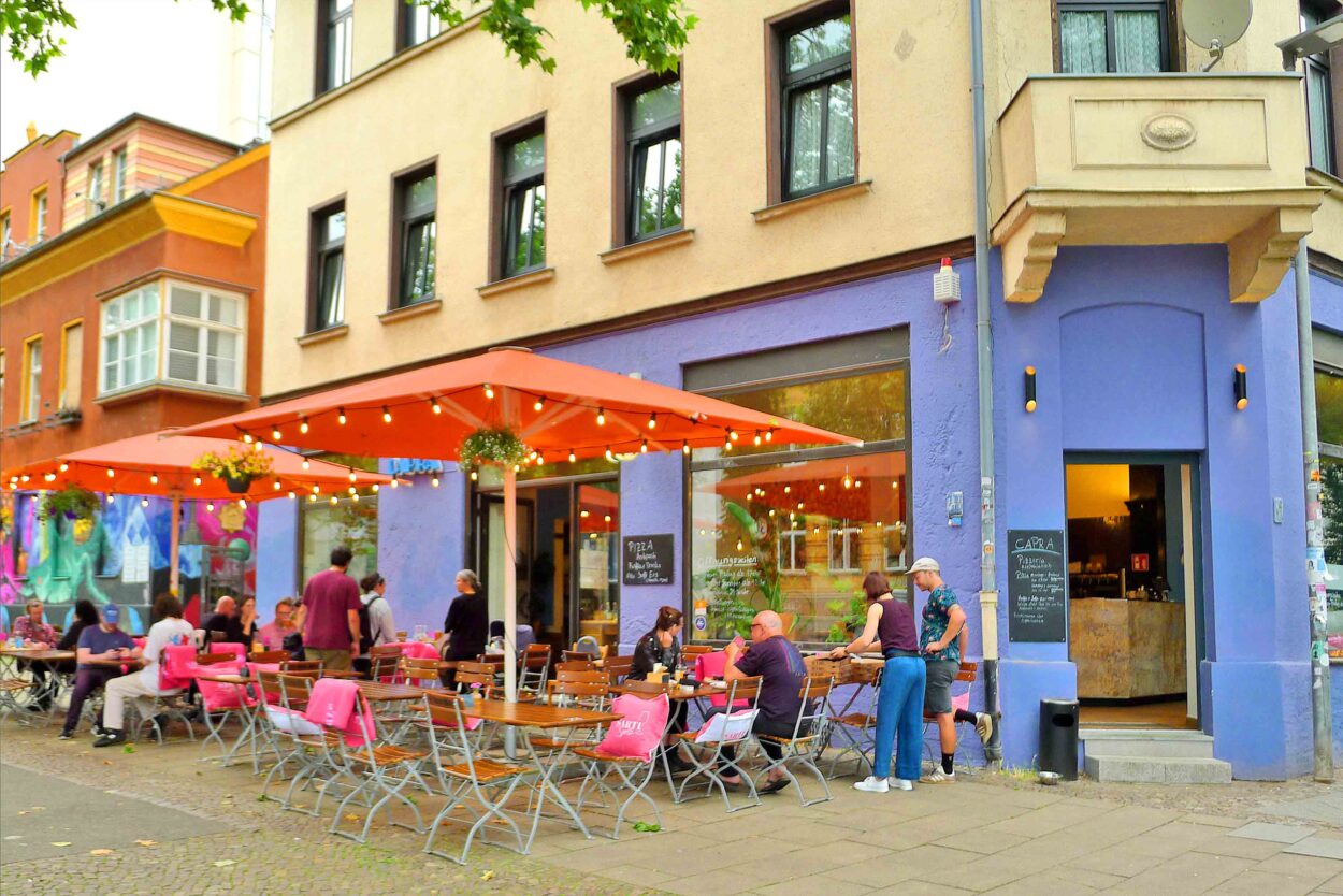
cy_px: 448
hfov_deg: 58.7
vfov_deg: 41.1
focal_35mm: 32
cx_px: 672
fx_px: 1194
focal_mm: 6.8
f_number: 2.2
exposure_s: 1/60
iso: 80
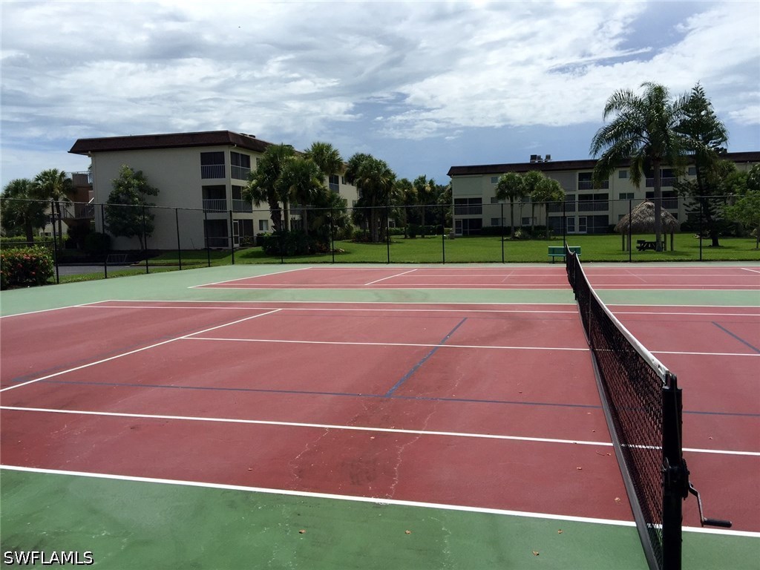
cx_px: 380
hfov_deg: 61.7
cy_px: 285
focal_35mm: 29
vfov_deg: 48.2
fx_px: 637
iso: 32
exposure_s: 1/4405
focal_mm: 4.15
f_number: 2.2
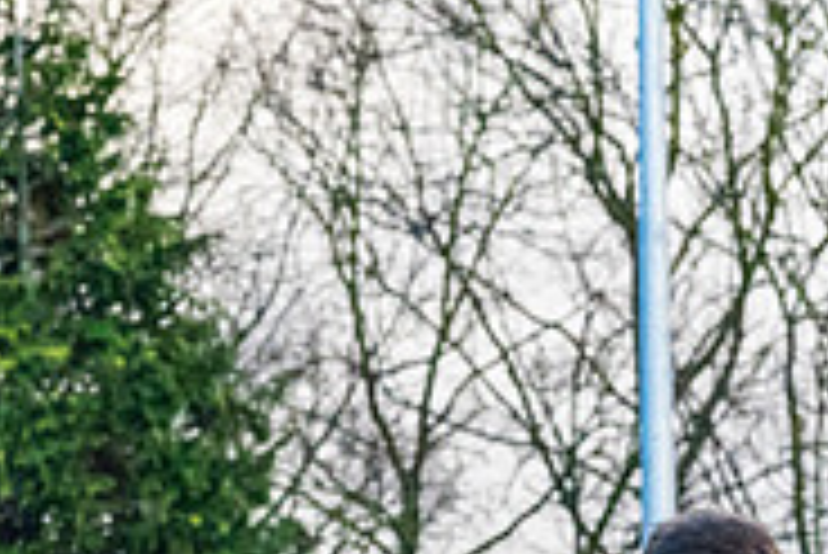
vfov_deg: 2.4
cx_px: 71
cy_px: 1135
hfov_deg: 3.6
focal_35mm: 568
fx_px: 13074
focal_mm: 135
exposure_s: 1/800
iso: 4000
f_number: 6.3
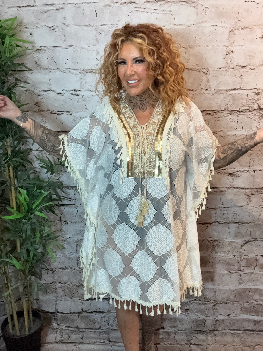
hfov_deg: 46.8
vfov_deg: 60.0
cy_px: 176
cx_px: 132
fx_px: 304
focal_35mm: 30
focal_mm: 2.69
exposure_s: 1/50
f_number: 1.9
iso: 250
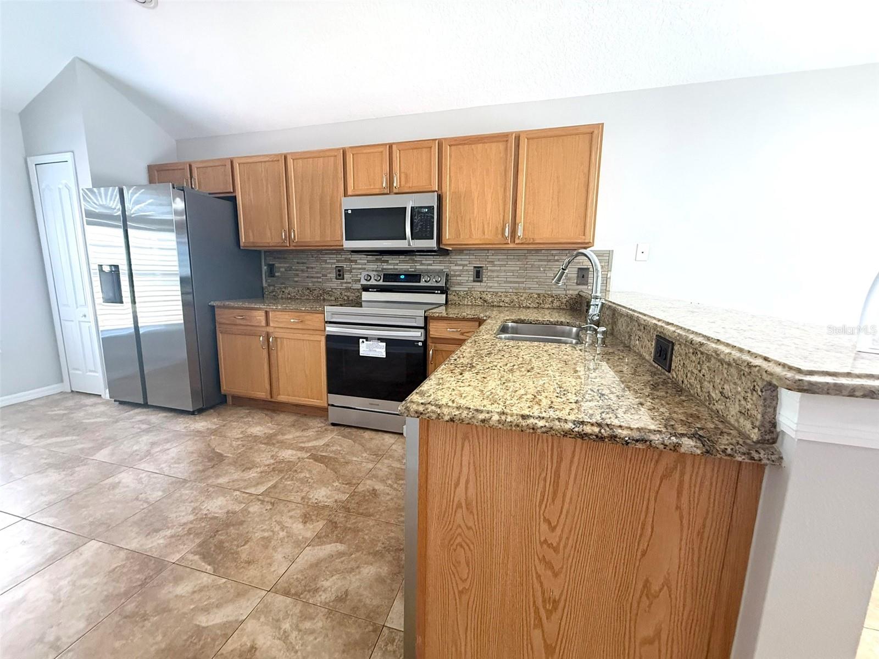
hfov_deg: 102.1
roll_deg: -1.0
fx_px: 356
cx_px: 440
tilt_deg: -9.0
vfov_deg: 85.7
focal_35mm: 14
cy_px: 330
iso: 500
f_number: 2.2
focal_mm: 2.22
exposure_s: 1/60
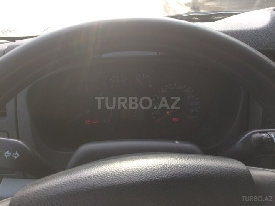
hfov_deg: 61.7
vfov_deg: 48.2
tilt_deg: -33.7
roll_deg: -0.6
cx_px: 138
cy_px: 103
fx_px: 230
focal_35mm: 29
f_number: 2.2
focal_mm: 4.15
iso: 32
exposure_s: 1/246
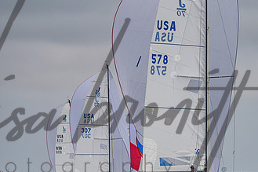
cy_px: 116
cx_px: 153
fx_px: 2708
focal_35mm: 378
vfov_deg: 3.6
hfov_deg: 5.5
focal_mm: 200
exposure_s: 1/1000
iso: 160
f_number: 6.3
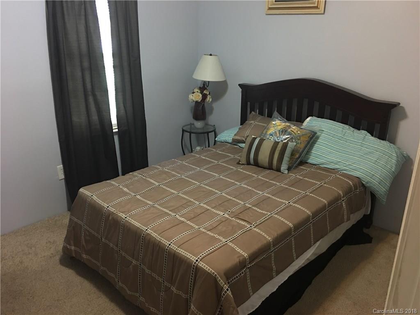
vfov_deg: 48.2
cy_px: 158
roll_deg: -0.8
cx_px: 210
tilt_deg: -18.8
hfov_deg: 61.7
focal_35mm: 29
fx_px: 352
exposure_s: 1/4
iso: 50
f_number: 2.2
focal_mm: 4.15
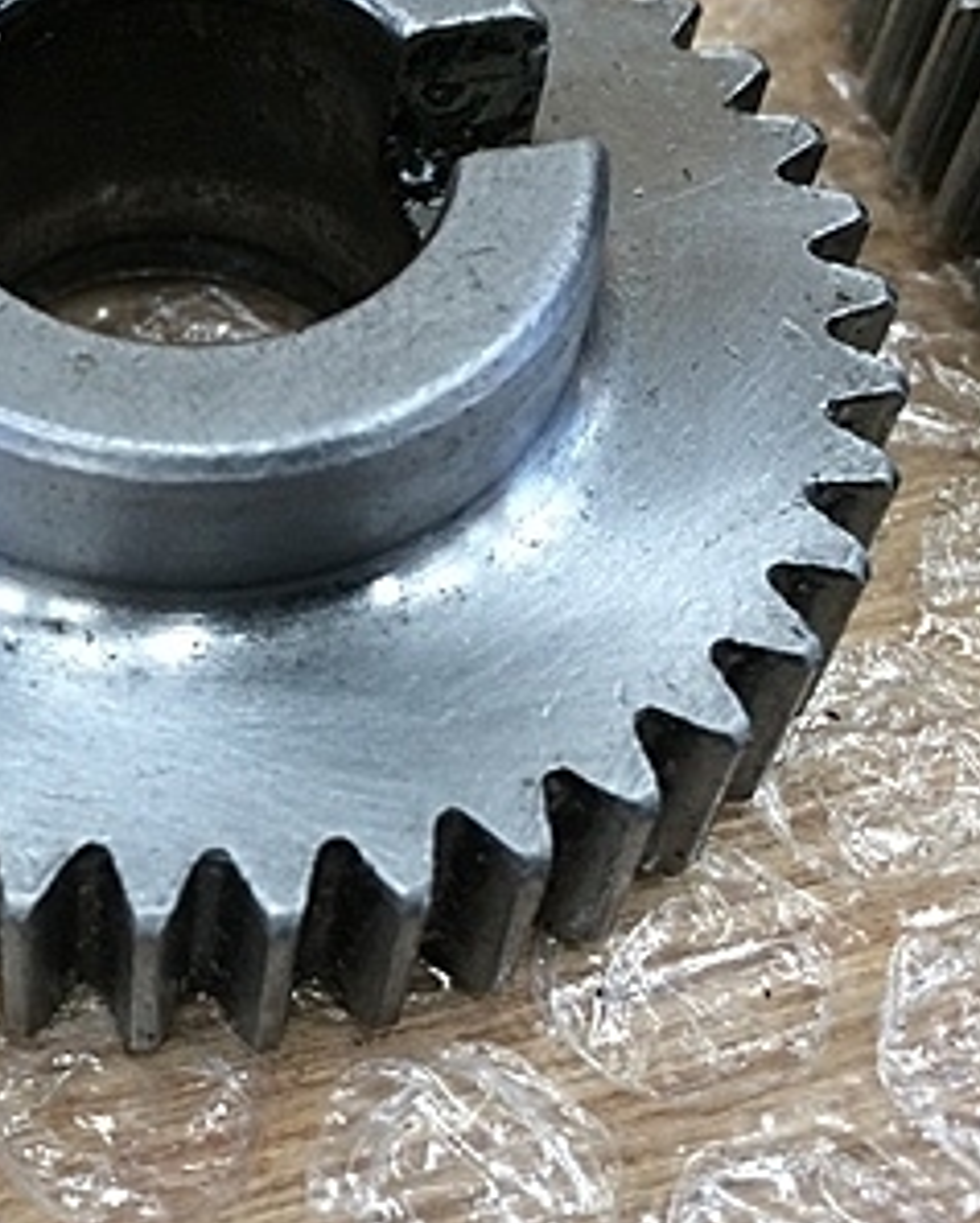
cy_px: 589
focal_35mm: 61
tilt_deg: -55.6
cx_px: 16
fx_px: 2209
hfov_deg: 24.0
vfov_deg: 30.9
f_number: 2.2
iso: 100
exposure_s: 1/30
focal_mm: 4.15
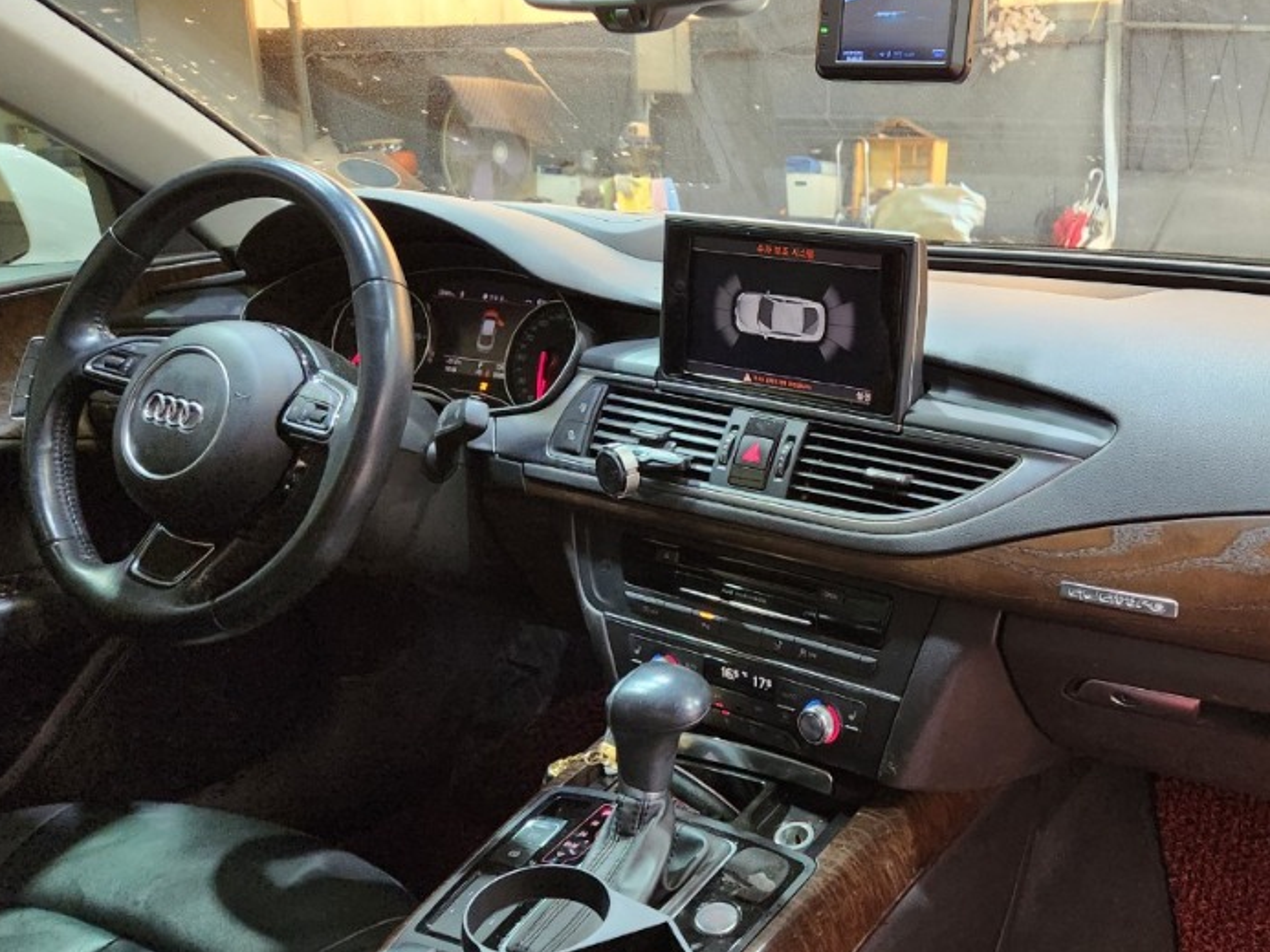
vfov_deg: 41.8
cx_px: 903
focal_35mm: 34
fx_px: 1248
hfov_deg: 52.3
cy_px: 483
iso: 800
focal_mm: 5.4
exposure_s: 1/120
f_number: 1.8
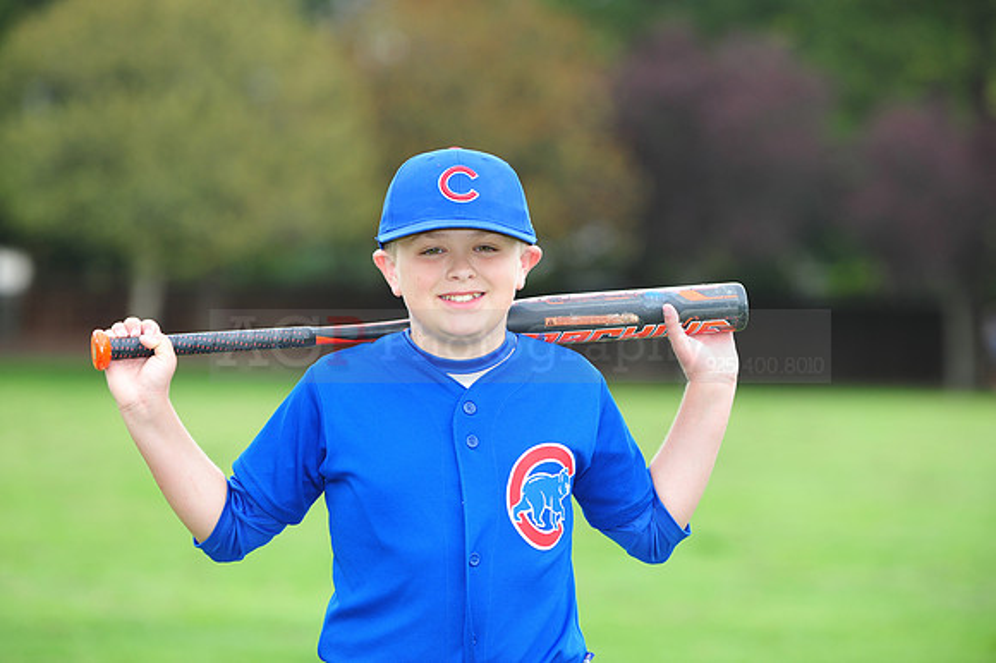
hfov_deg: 11.1
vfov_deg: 7.4
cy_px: 332
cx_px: 498
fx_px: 5115
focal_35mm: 185
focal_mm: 185
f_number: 5
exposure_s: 1/320
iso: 400
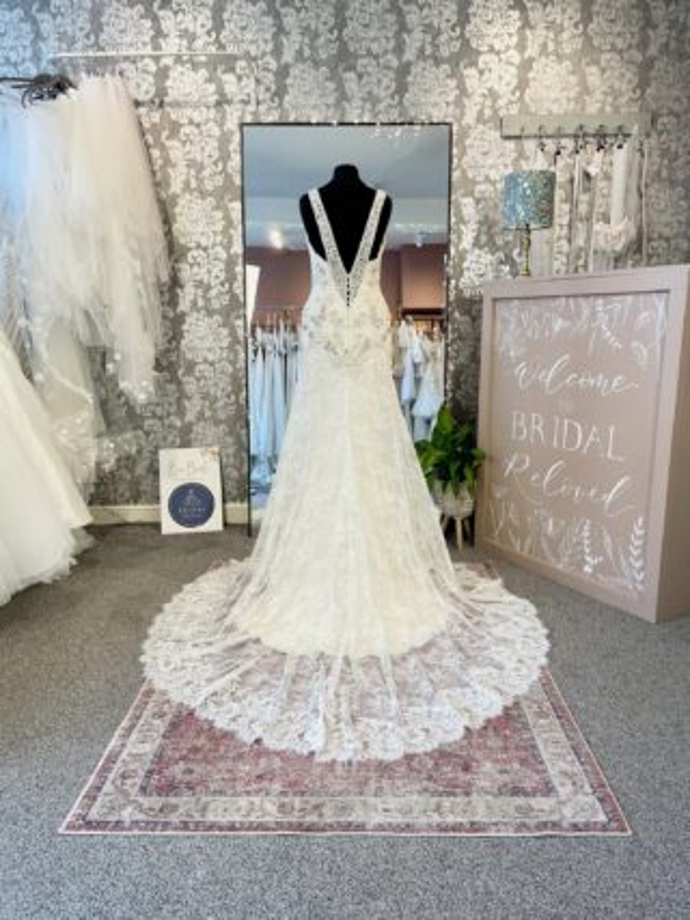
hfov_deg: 54.9
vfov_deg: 69.4
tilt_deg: -12.7
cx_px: 345
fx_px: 665
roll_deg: +0.2
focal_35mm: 25
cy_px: 460
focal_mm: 5.1
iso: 64
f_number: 1.6
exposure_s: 1/100
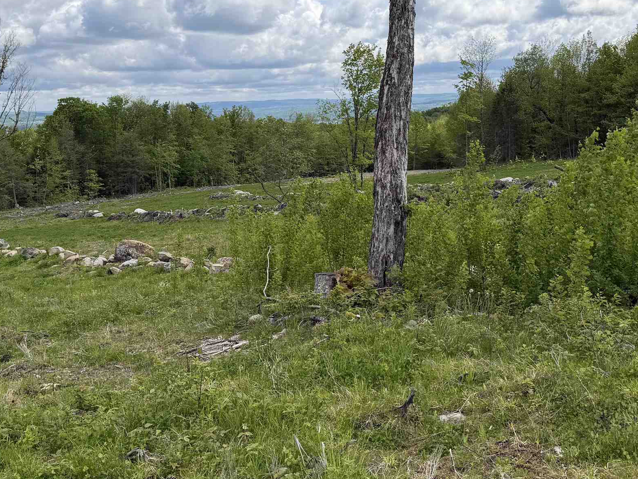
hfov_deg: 40.3
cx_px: 372
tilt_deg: -8.0
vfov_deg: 30.9
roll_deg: +2.5
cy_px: 235
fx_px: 866
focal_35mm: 47
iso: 80
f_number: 1.78
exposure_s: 1/4975
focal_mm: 6.76
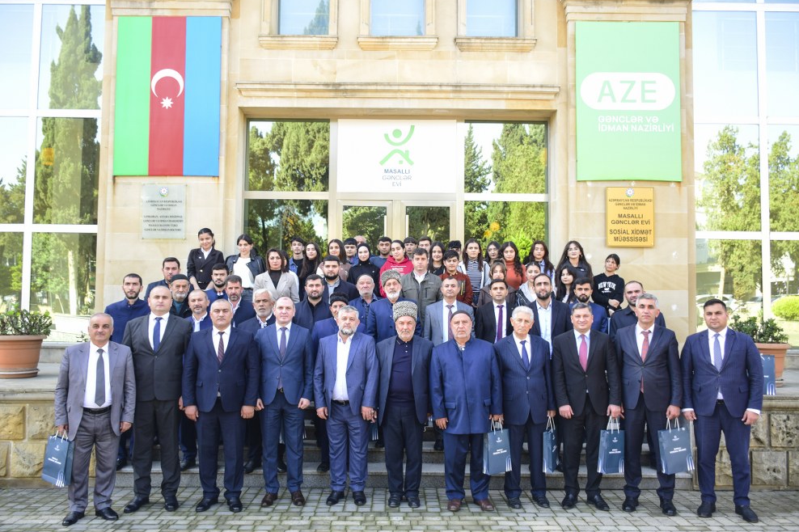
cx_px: 401
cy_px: 269
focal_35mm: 28
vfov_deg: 46.4
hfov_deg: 65.5
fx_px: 621
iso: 200
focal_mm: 18
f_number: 4.5
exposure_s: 1/80
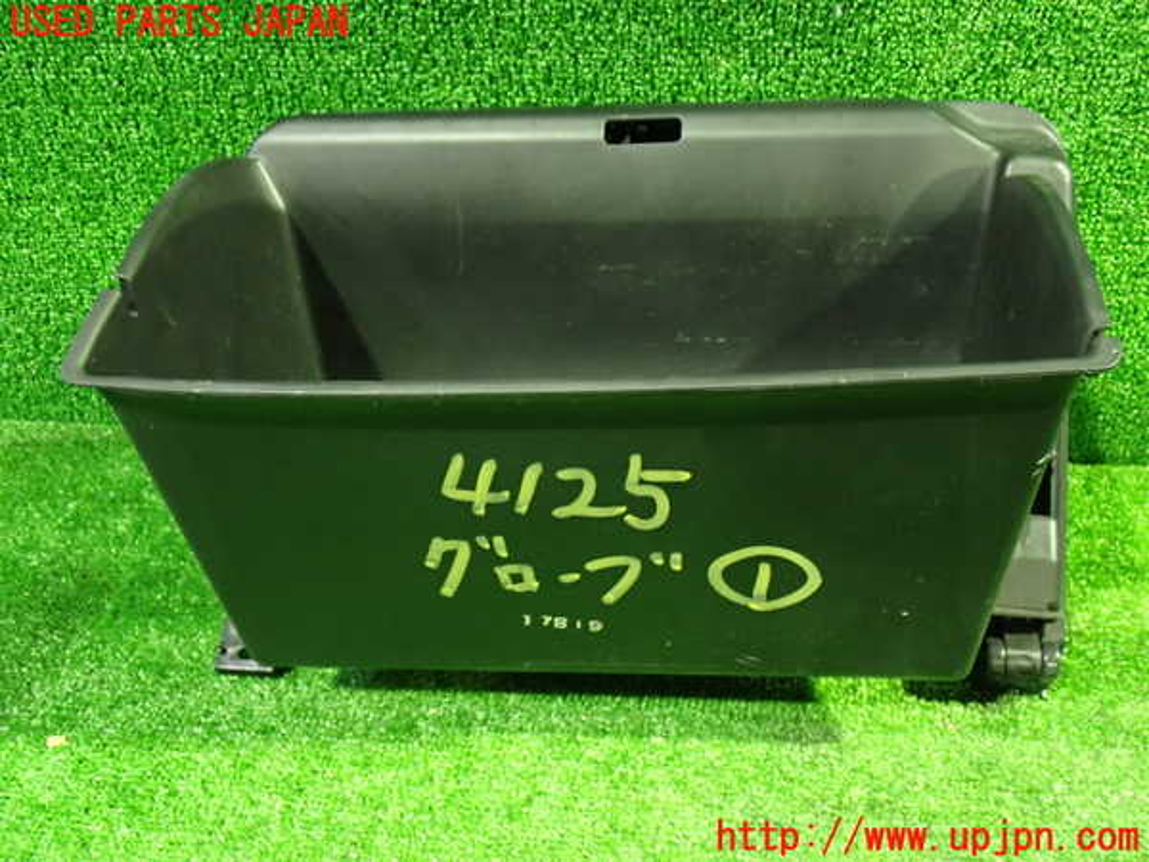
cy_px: 431
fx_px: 1195
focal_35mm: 36
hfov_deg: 51.4
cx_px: 574
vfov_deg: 39.7
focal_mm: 6.37
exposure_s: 1/10
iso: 800
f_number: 2.5
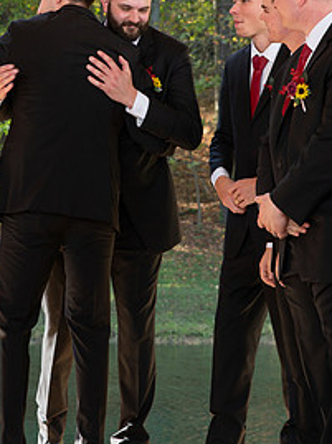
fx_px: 1807
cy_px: 139
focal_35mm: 141
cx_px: 97
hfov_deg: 10.5
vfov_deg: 14.0
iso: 320
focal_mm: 66
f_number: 5.6
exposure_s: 1/200
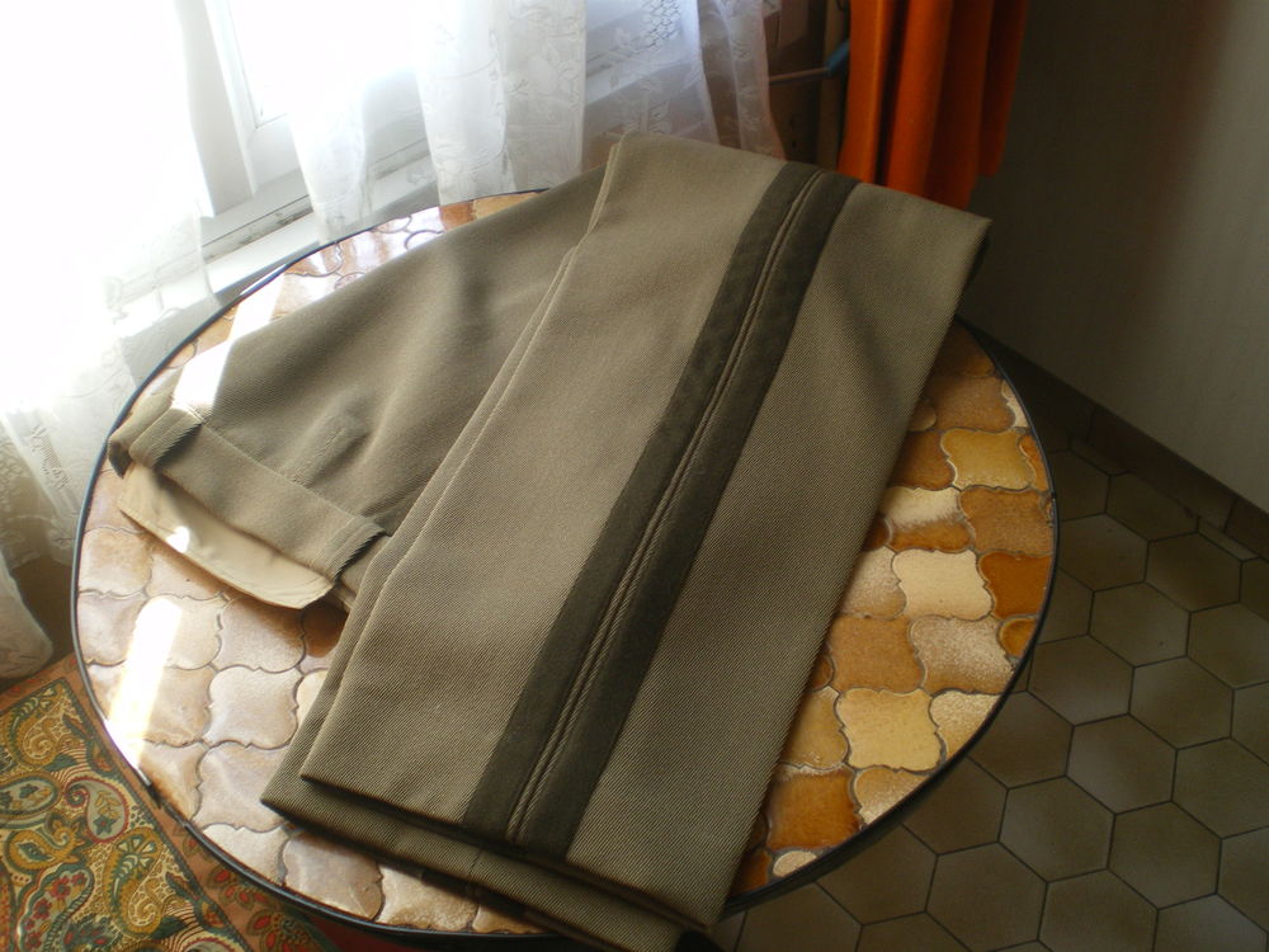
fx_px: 1393
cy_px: 476
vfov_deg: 37.7
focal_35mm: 38
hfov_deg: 49.0
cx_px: 634
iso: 125
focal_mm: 6.3
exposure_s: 1/50
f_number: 3.1
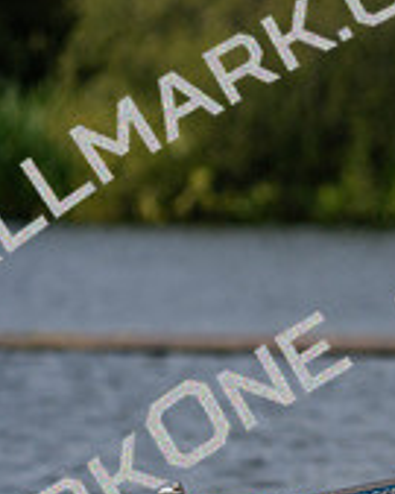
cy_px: 279
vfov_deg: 3.0
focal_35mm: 646
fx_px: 9449
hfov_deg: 2.4
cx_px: 840
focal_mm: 200
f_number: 5.6
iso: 160
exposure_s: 1/1600
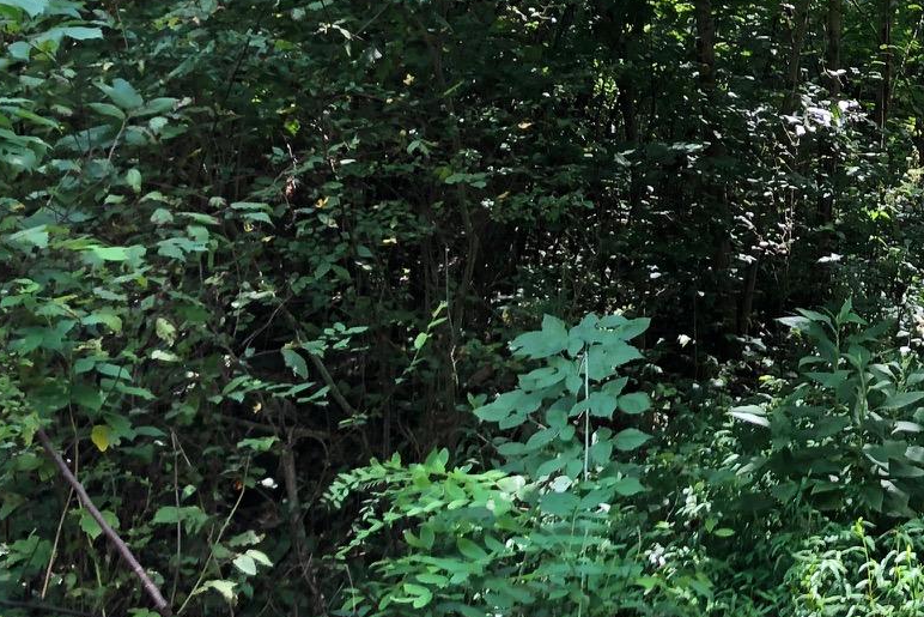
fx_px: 1951
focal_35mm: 76
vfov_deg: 17.7
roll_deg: -3.3
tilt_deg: +10.6
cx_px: 1136
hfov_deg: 24.0
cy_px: 84
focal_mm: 3.99
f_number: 1.8
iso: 50
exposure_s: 1/120
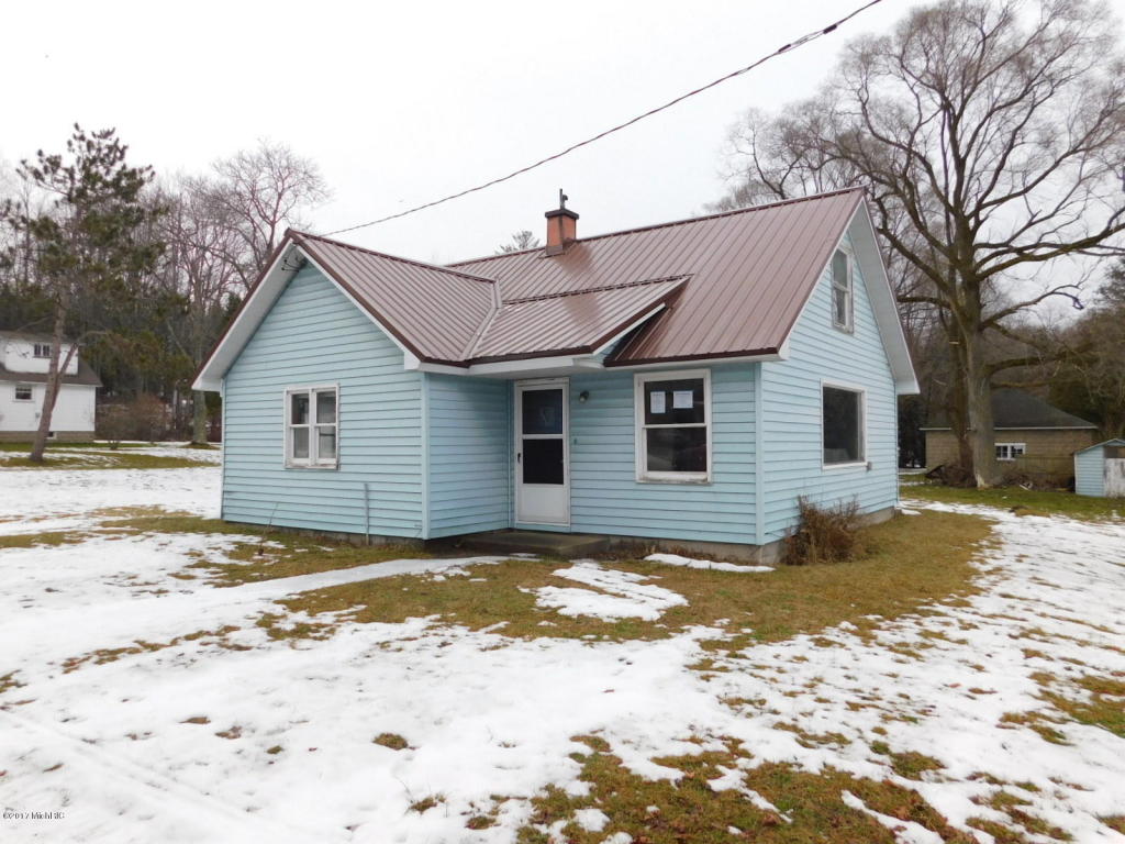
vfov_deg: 56.8
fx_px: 780
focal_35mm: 24
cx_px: 562
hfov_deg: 71.6
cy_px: 422
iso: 125
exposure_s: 1/160
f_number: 3
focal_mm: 4.1
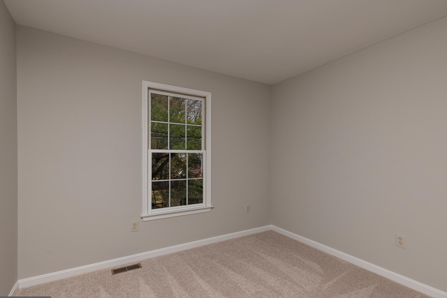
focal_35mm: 18
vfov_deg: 67.3
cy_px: 156
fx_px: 223
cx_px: 236
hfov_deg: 89.9
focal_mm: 17
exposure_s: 1/30
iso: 400
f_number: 9
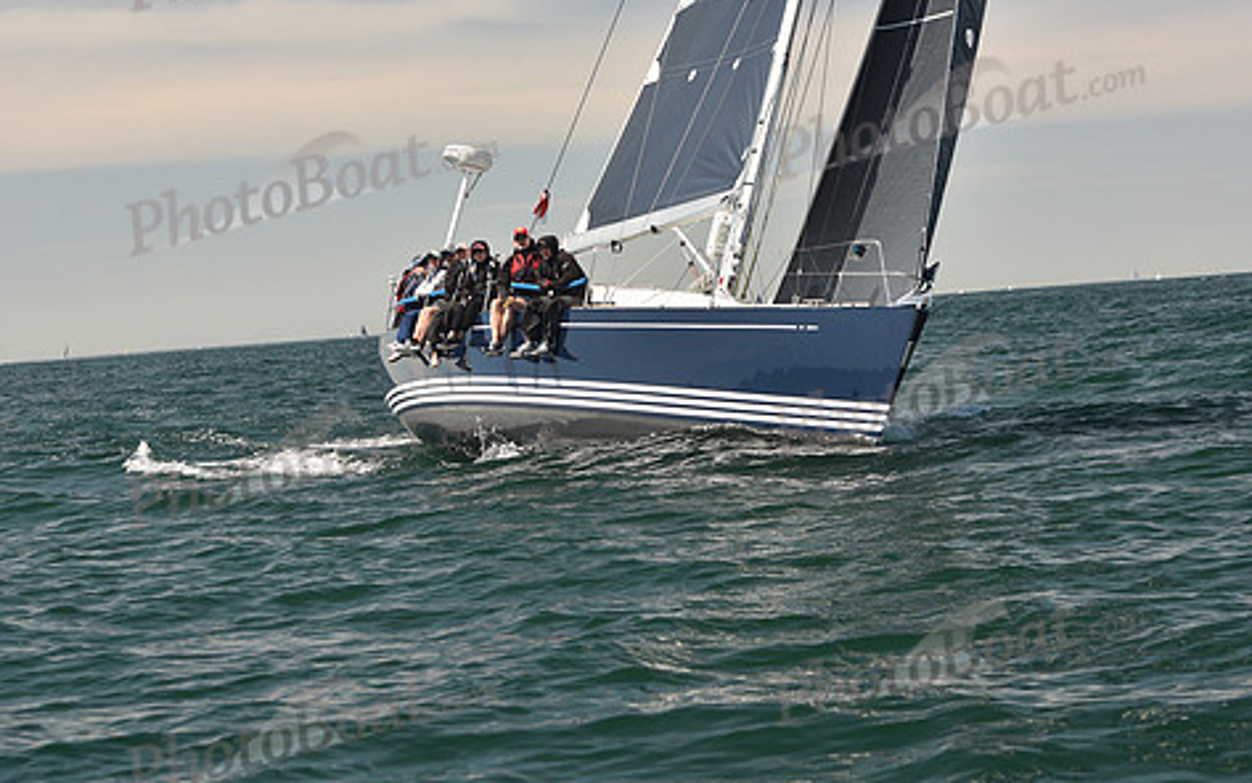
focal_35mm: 100
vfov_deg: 13.1
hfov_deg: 20.8
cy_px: 287
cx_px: 638
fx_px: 3413
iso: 250
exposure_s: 1/640
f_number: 5
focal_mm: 80
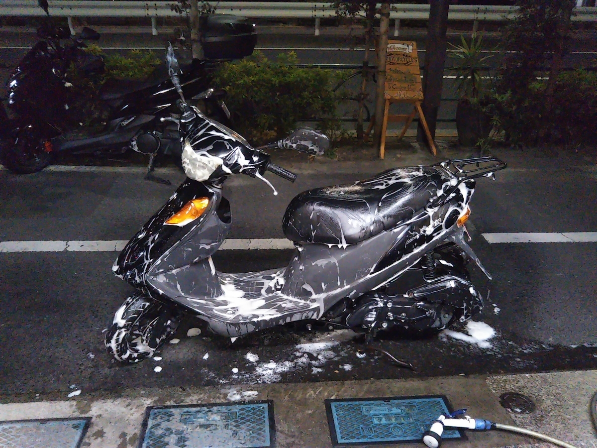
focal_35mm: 30
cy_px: 224
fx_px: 517
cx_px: 298
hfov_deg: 60.0
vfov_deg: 46.8
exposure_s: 1/23
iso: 836
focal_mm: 4
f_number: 2.2
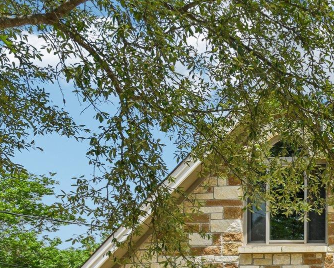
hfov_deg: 28.4
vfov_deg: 28.7
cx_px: 486
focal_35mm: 46
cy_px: 315
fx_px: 455
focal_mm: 16
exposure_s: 1/500
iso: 100
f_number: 8
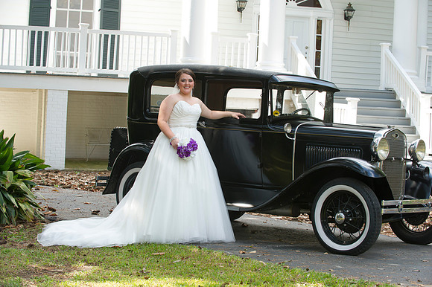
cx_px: 216
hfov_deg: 24.8
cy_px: 144
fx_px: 983
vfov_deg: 16.6
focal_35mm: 82
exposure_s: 1/100
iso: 320
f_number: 5.6
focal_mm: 82
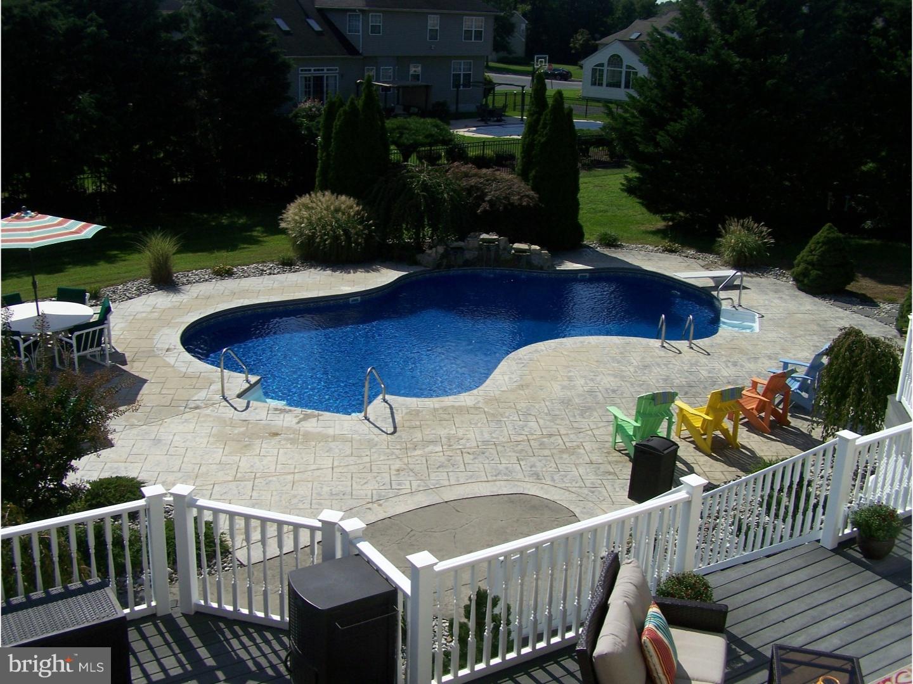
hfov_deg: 49.0
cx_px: 456
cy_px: 342
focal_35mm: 38
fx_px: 1002
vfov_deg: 37.7
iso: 80
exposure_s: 1/1250
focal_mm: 6.3
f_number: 5.6
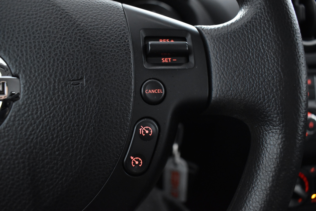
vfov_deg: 47.9
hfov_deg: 67.4
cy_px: 106
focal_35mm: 27
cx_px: 158
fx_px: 237
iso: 3200
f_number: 3.5
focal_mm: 18
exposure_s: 1/25
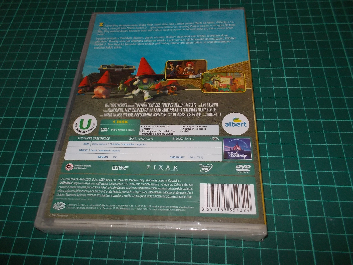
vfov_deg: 48.2
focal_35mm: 29
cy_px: 132
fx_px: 296
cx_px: 176
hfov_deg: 61.7
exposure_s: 1/30
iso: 200
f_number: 3.3
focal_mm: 4.1
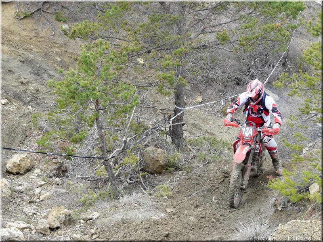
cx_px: 162
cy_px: 121
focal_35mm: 104
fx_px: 970
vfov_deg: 14.2
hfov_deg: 18.9
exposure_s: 1/200
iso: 100
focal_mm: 17
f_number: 4
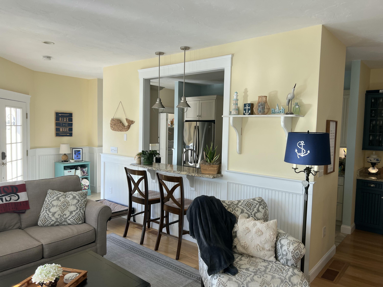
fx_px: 288
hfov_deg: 67.3
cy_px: 144
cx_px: 192
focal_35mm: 26
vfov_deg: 53.1
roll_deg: -1.3
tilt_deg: -3.0
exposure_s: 1/121
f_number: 1.5
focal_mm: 5.7
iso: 40
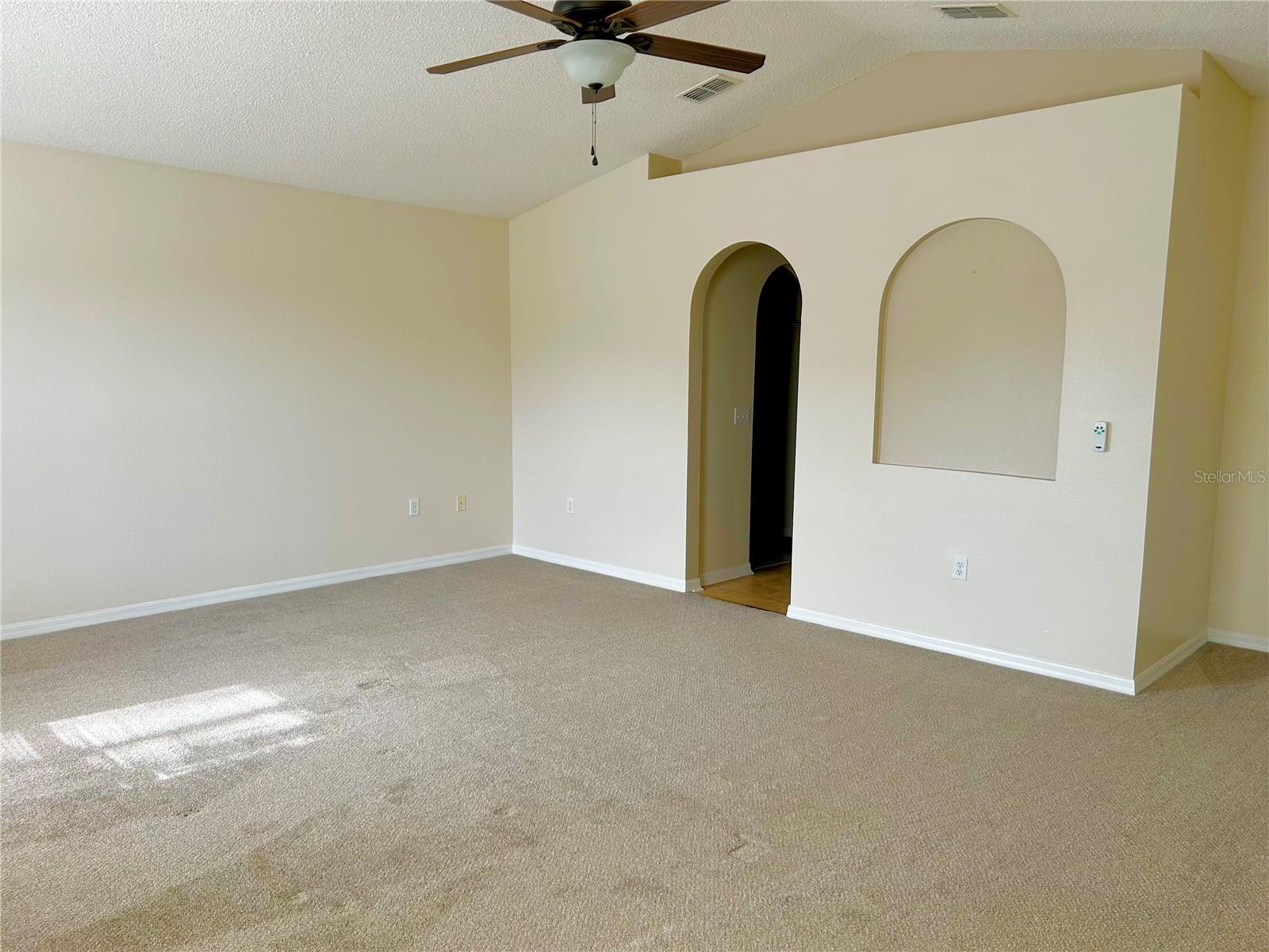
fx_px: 953
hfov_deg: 67.3
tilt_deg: -7.0
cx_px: 634
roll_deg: -0.4
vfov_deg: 53.1
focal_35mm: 26
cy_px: 476
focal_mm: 5.7
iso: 32
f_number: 1.5
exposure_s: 1/130
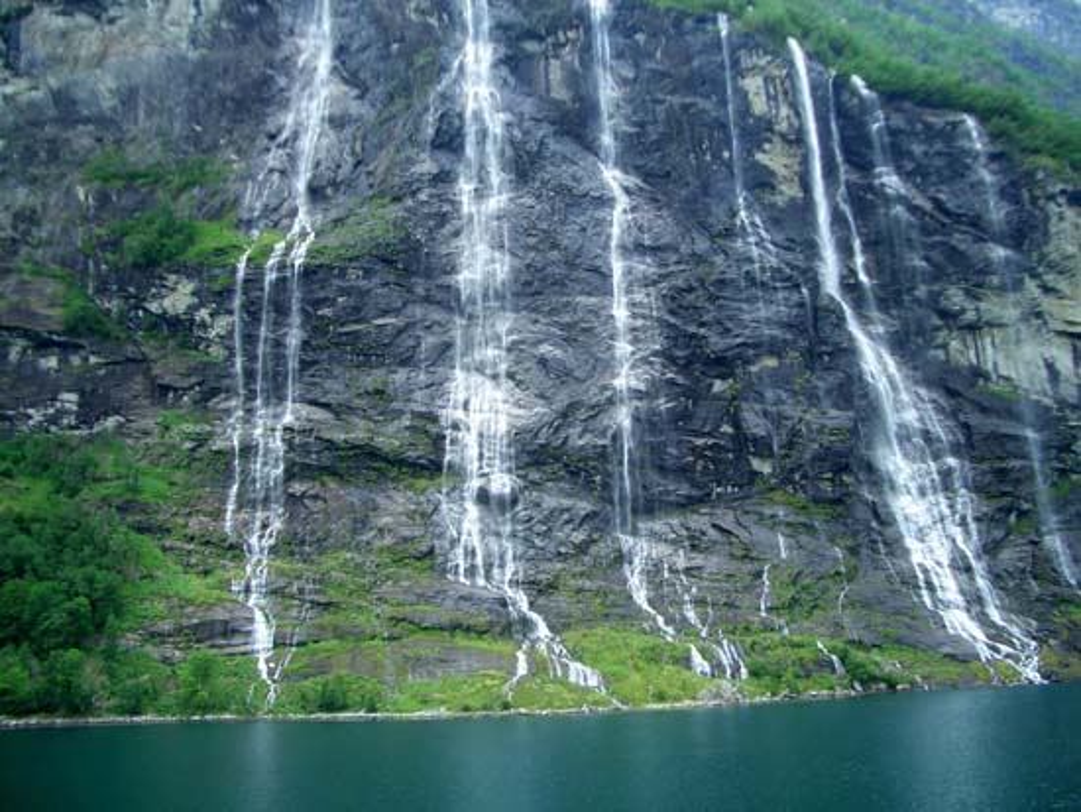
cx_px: 540
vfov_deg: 40.7
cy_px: 406
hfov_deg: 52.6
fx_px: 1093
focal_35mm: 35
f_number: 2.6
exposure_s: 1/160
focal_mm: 5.8
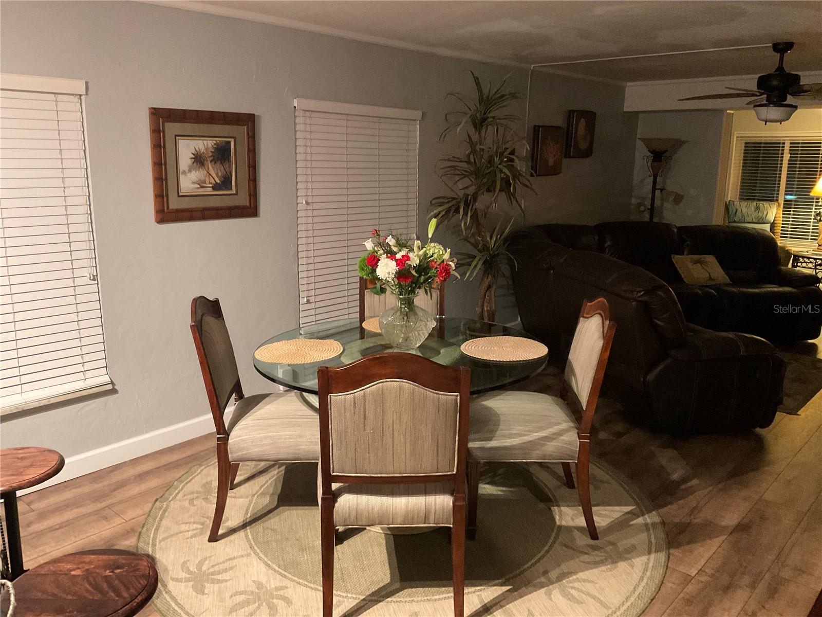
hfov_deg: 61.7
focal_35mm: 29
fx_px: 689
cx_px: 411
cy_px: 308
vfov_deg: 48.2
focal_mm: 3
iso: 500
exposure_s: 1/30
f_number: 1.8
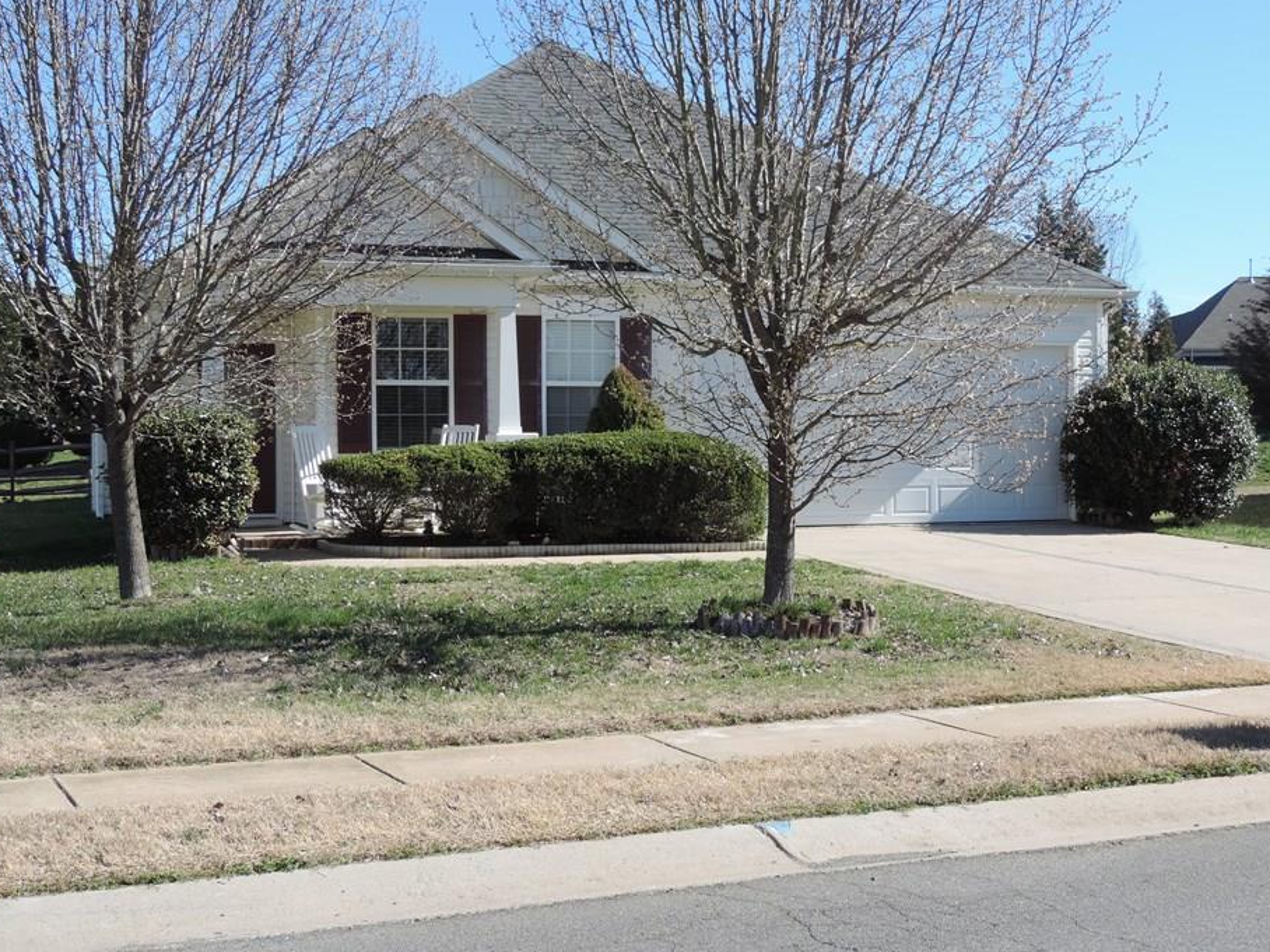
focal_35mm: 53
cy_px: 438
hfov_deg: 36.2
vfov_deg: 27.5
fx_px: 1944
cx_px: 676
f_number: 3.5
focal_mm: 8.3
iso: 80
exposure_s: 1/500
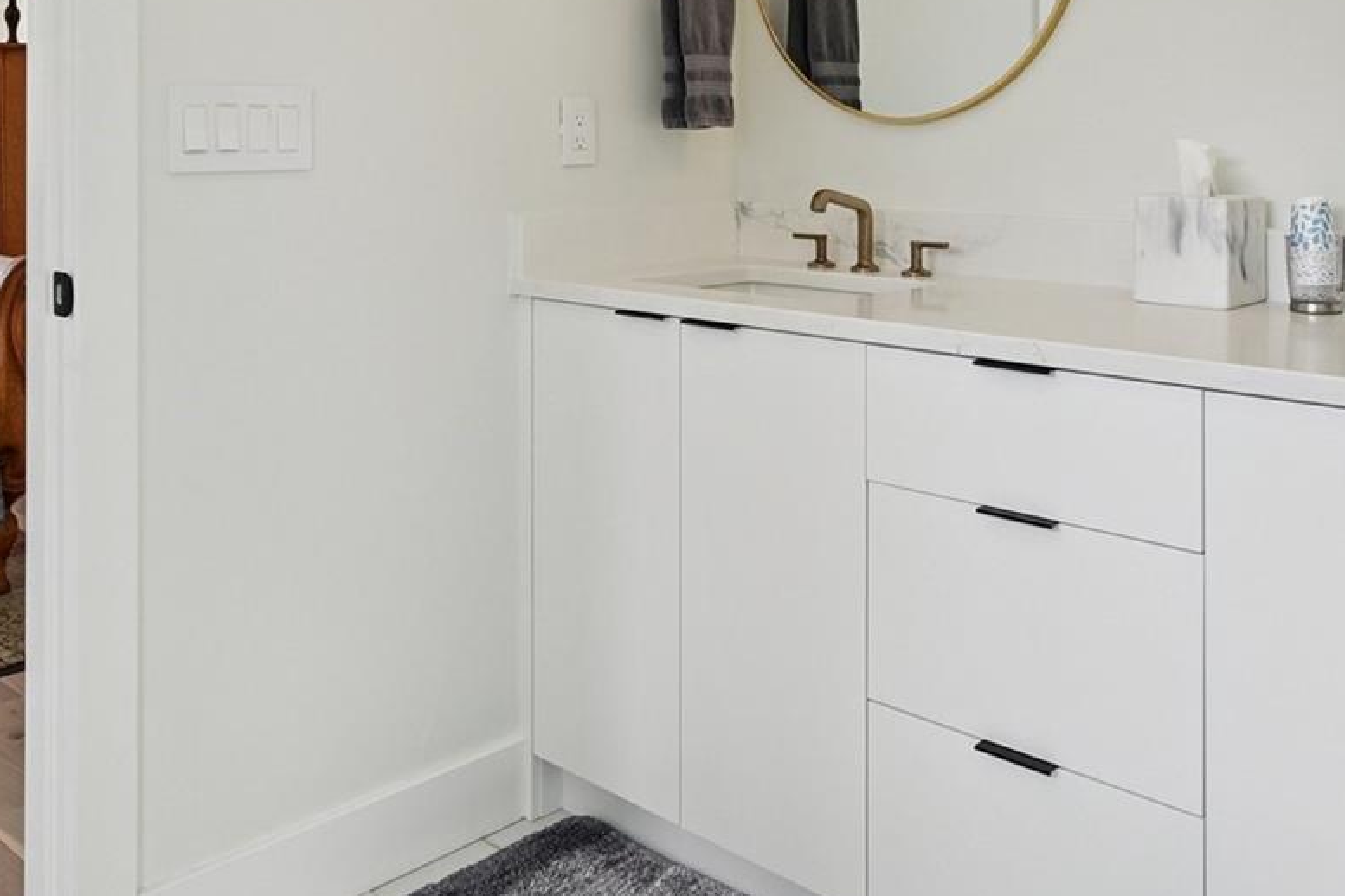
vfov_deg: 35.4
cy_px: 150
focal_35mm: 36
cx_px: 729
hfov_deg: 53.0
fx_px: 1346
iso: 400
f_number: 5
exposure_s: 1/320
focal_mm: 17.5
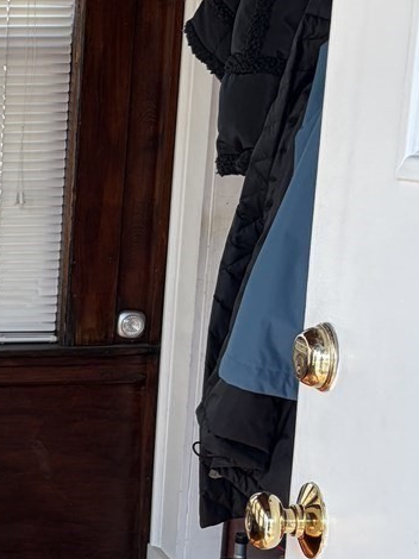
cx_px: -243
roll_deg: -0.1
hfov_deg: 15.7
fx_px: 1373
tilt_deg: -12.6
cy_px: 416
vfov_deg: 22.8
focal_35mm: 85
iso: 50
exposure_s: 1/231
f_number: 1.6
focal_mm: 5.96
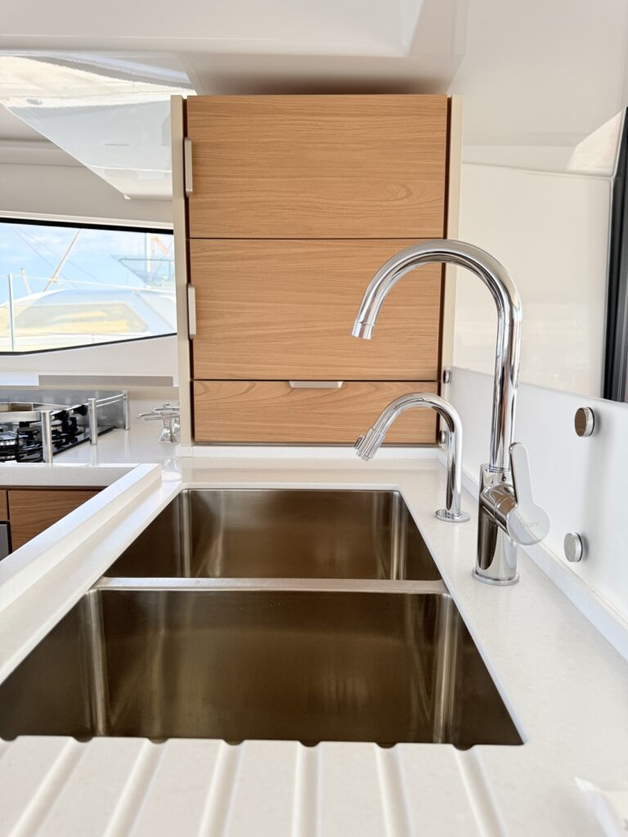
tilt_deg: -7.3
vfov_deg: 71.6
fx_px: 581
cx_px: 314
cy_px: 418
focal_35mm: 24
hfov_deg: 56.8
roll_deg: -1.1
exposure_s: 1/445
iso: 80
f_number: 1.78
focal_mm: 6.76
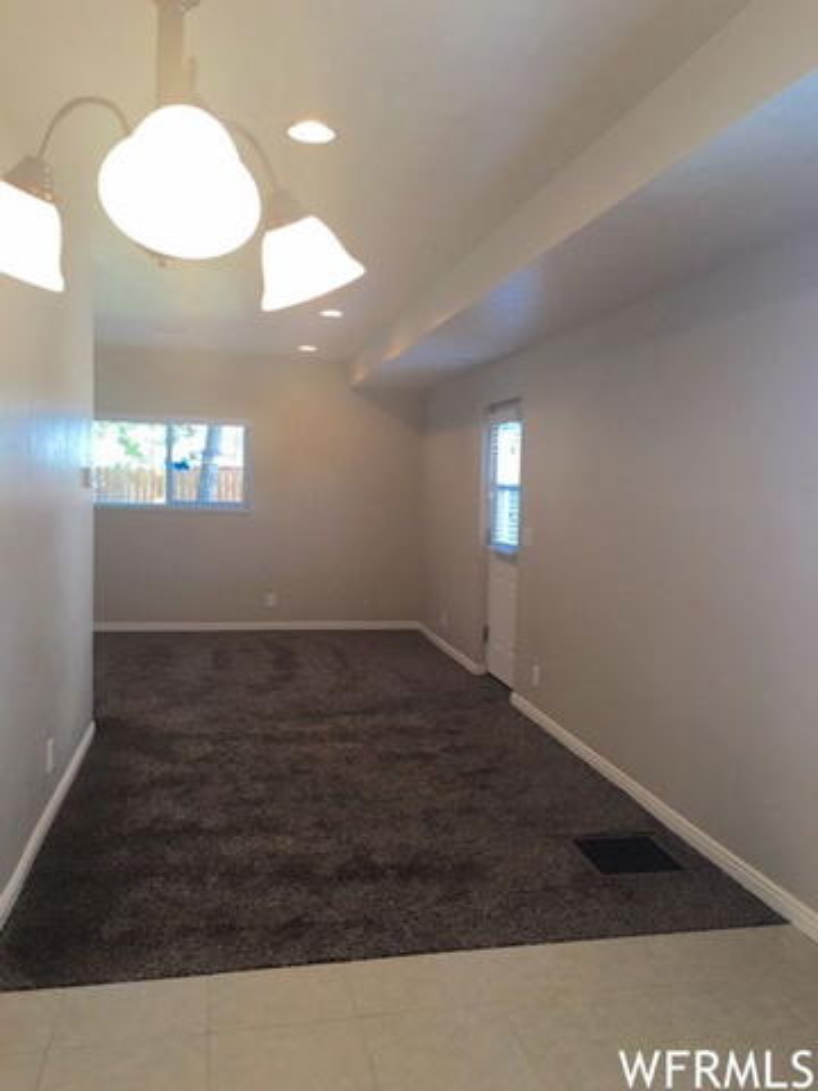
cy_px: 546
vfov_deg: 61.7
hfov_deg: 48.2
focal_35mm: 29
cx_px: 409
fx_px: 914
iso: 25
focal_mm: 4.15
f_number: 2.2
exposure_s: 1/30
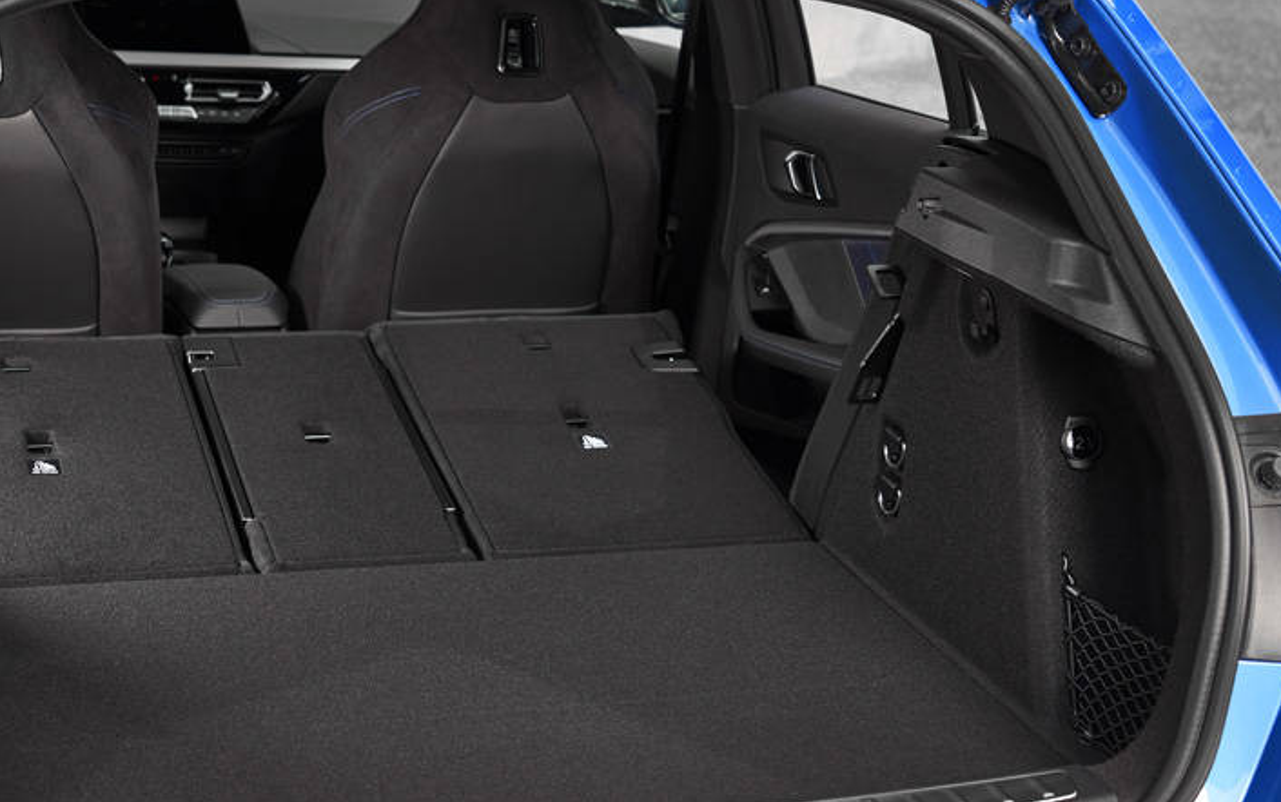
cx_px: 539
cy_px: 465
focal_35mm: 65
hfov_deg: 31.5
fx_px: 2270
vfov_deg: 20.0
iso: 200
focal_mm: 53
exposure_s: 1/200
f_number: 5.6
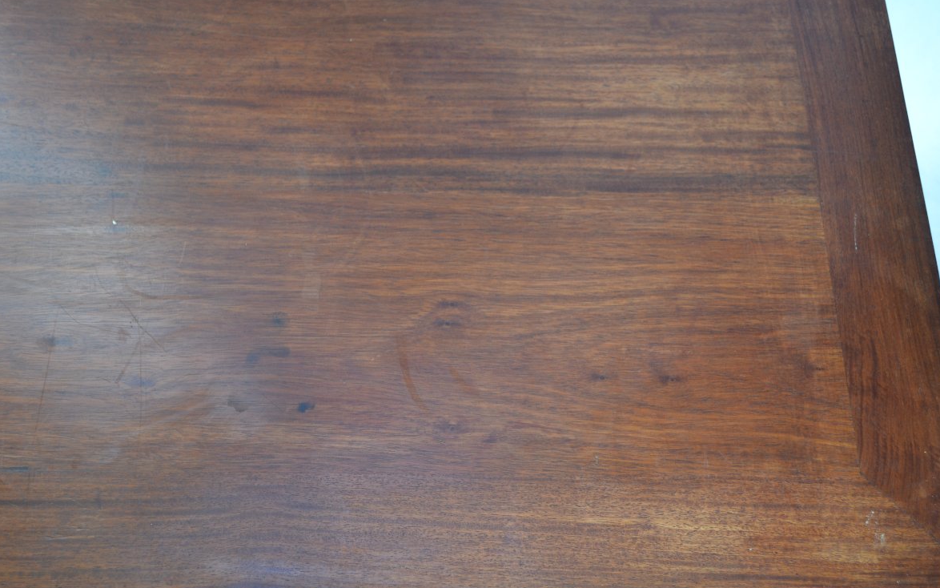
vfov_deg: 25.8
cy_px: 292
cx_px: 477
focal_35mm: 50
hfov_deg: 40.3
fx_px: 1281
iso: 400
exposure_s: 1/60
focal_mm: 32
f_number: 4.8
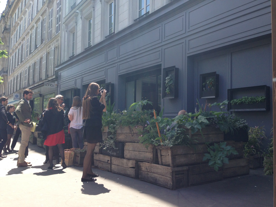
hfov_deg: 55.4
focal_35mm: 33
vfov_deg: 42.9
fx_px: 263
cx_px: 138
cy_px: 104
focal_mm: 4.12
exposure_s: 1/502
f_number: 2.4
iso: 50
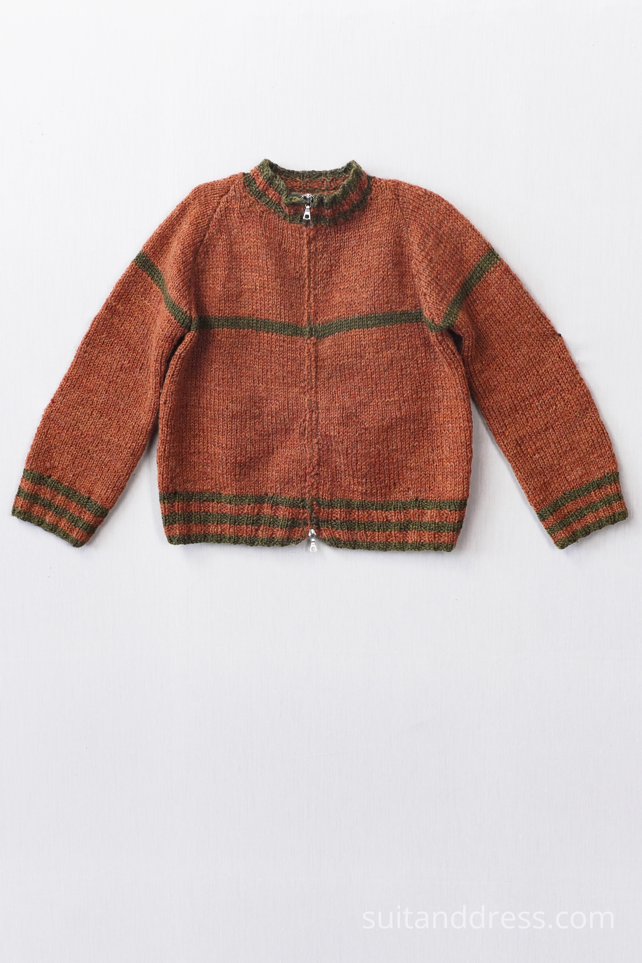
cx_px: 321
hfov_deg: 28.1
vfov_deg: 41.1
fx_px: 1284
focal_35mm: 48
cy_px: 482
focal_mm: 32
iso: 320
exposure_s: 1/50
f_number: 6.3
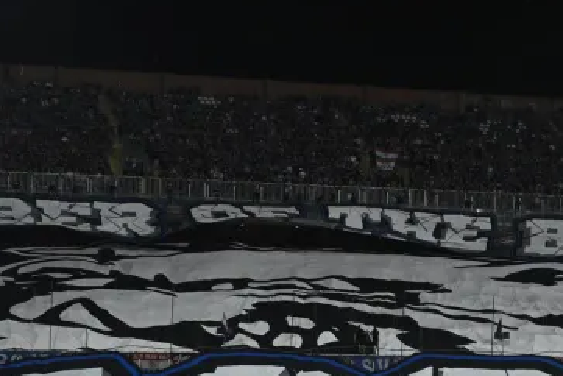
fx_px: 1580
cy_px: 252
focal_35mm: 101
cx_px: 267
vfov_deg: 13.5
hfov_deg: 20.2
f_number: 4
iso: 5000
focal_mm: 48
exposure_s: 1/1000
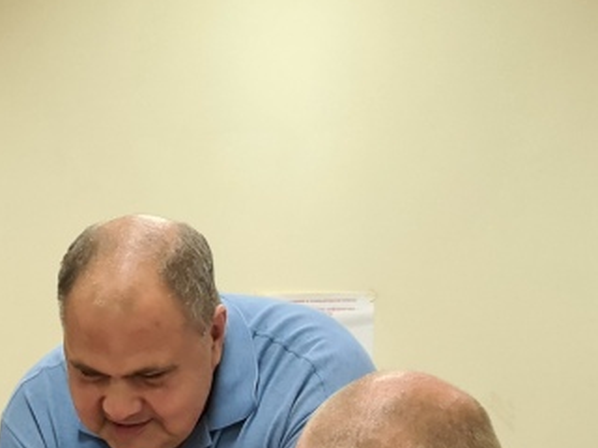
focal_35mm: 80
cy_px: 618
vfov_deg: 17.1
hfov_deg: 23.9
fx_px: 1382
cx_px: 78
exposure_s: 1/100
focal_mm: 7
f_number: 1.8
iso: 320
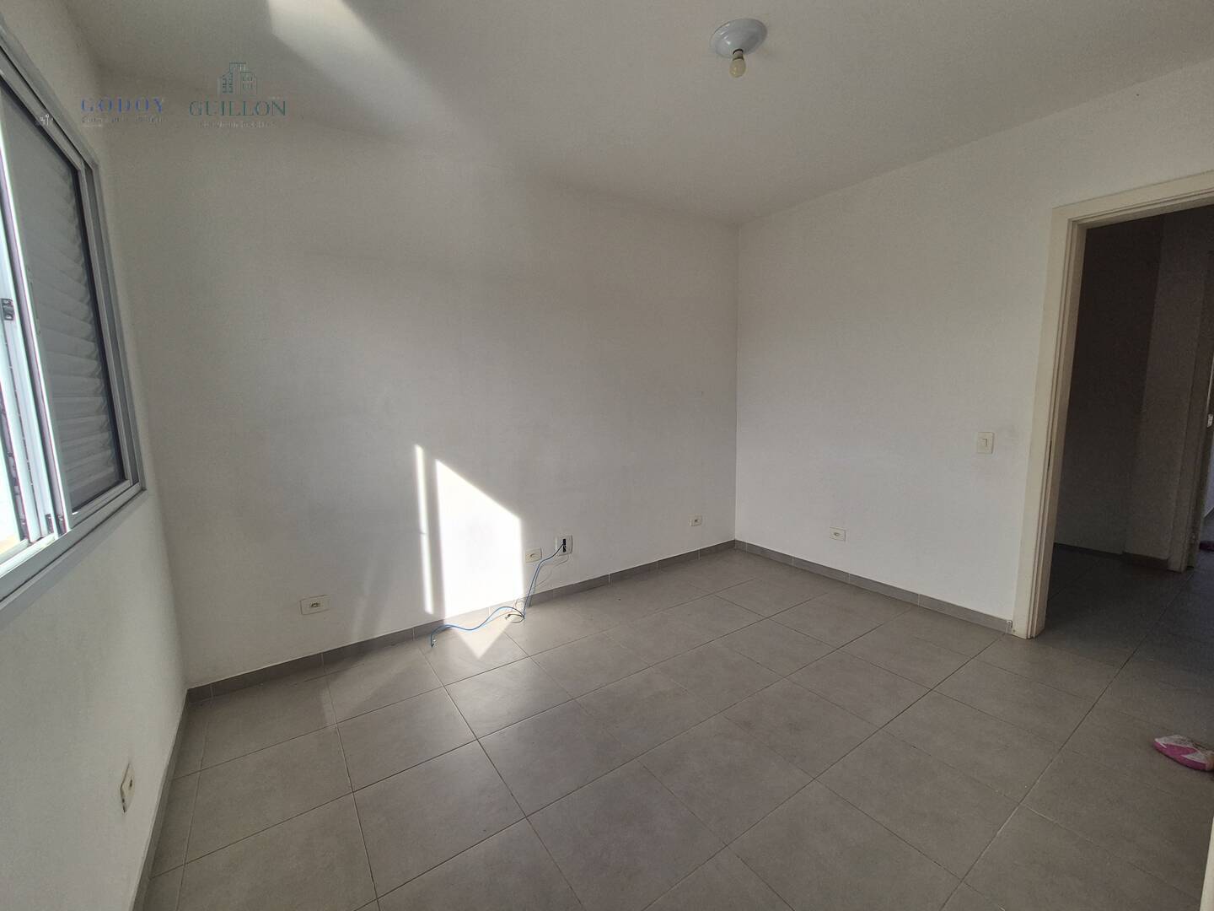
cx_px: 607
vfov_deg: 89.9
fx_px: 456
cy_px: 456
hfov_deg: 106.2
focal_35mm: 13
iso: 50
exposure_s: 1/505
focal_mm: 2.2
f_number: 2.2
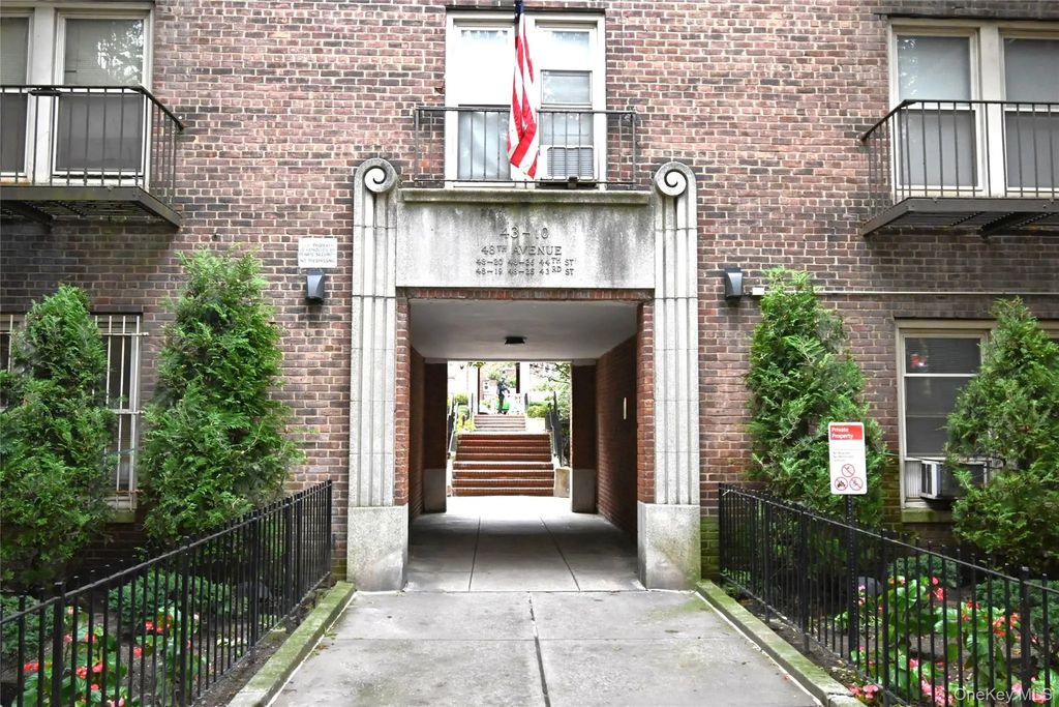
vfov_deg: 43.6
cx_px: 530
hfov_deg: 61.9
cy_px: 354
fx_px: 883
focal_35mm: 30
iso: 1600
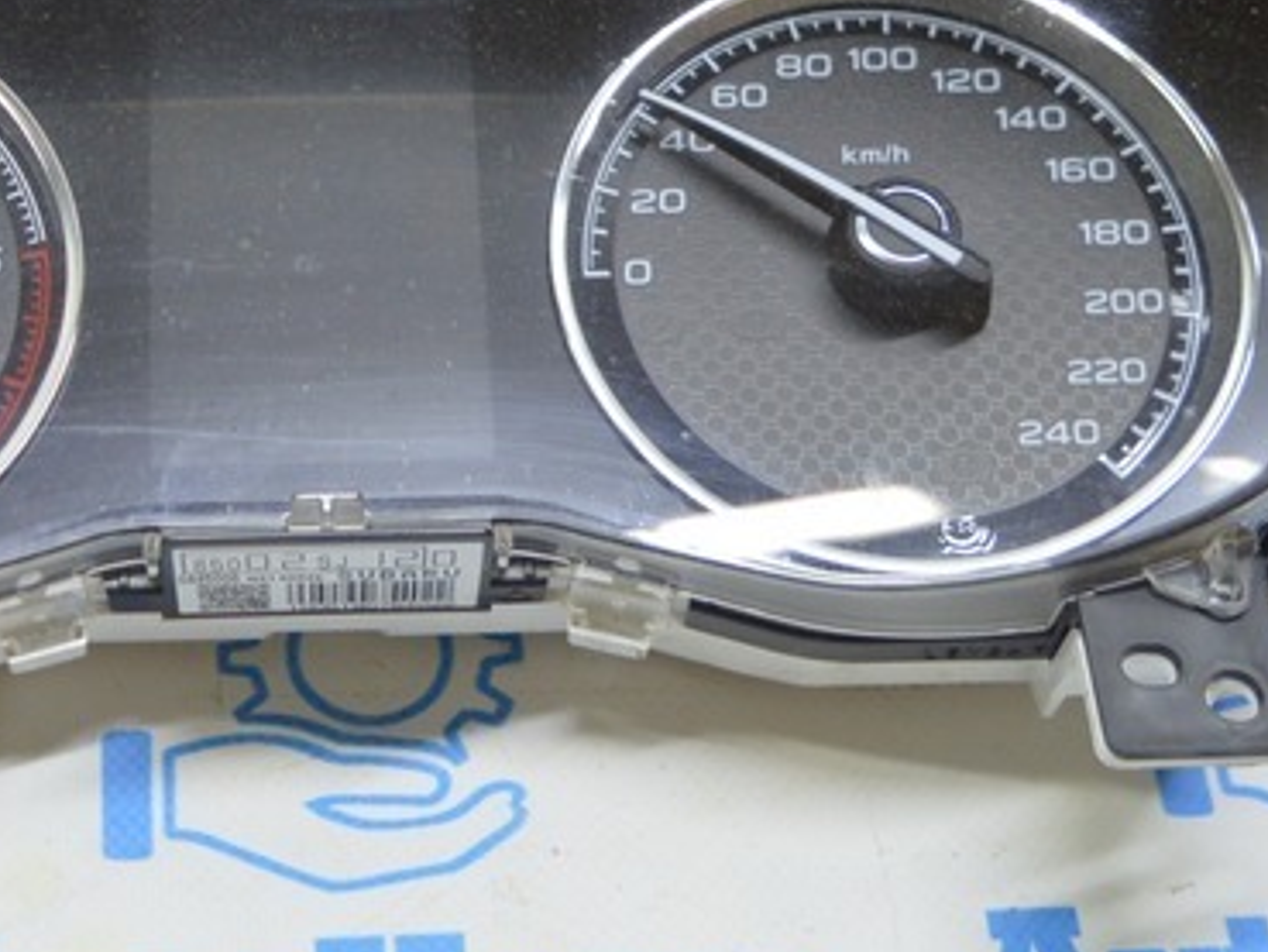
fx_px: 3225
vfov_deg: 16.5
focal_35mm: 88
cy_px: 70
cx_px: 127
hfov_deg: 21.7
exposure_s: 1/50
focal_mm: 22
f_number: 3.8
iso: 400
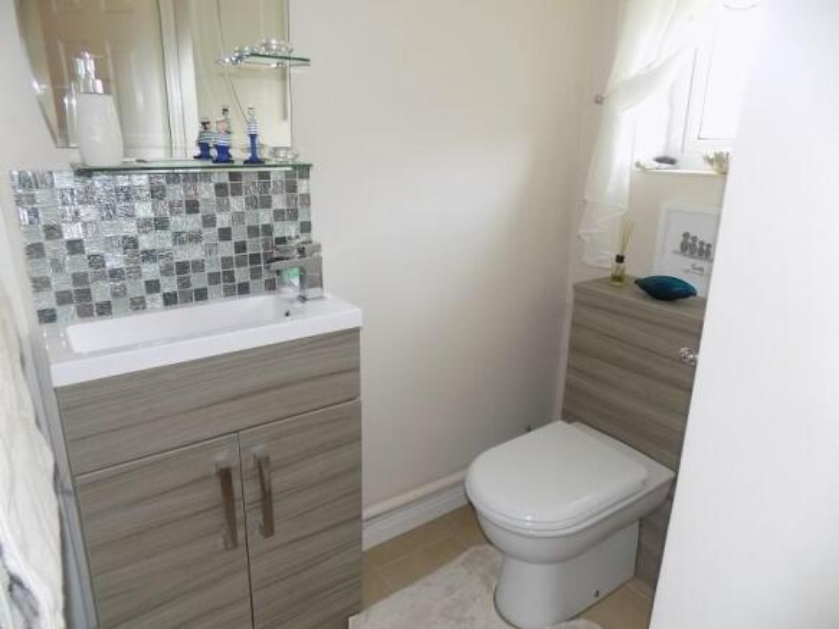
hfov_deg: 73.9
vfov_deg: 58.9
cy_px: 314
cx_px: 420
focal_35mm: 23
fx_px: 557
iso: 200
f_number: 3.1
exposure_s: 1/30
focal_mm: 4
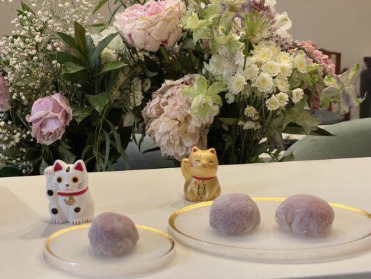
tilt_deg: -13.1
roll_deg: +1.5
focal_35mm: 52
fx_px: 557
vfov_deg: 28.0
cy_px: 140
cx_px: 186
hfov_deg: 36.8
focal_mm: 6
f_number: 2
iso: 320
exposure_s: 1/50
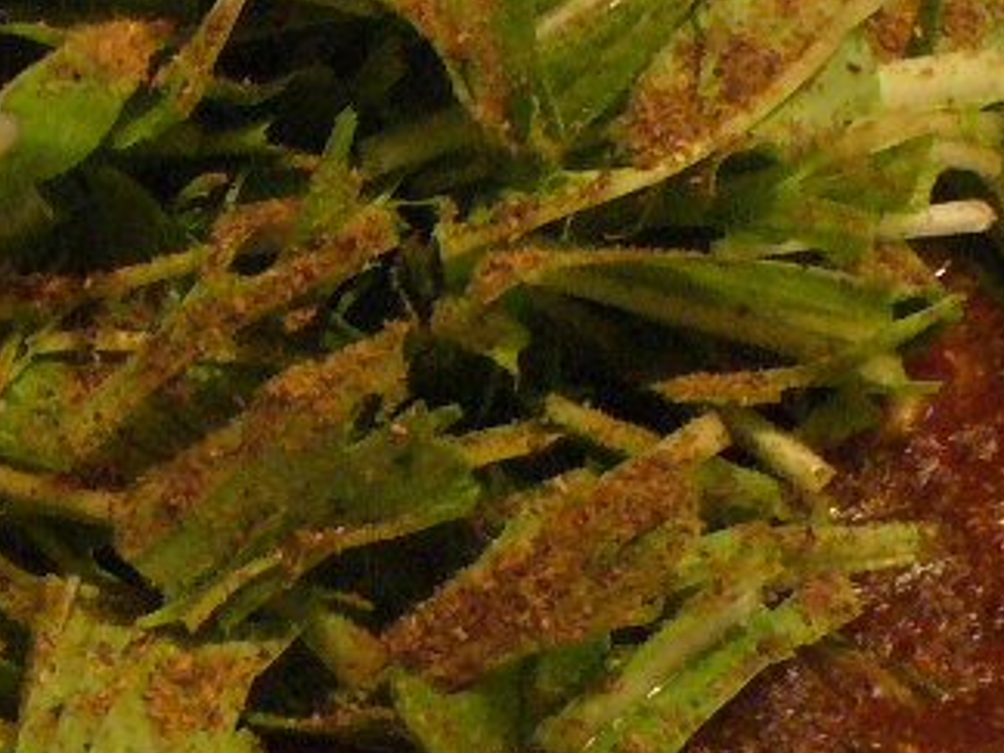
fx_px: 4235
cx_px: 335
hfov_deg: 13.5
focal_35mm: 146
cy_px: 372
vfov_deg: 10.2
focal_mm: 6.1
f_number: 2.8
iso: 400
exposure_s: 1/30
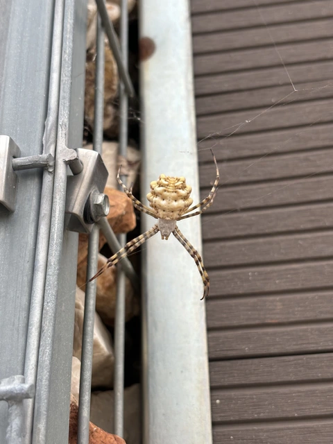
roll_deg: -0.4
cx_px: 166
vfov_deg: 36.8
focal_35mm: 52
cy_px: 222
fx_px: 667
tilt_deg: +27.2
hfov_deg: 28.0
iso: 32
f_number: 1.6
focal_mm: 5.96
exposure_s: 1/394
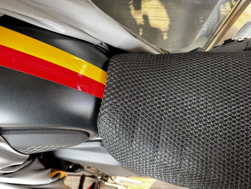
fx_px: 174
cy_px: 94
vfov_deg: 56.8
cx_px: 126
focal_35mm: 24
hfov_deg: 71.6
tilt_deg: -68.8
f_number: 1.78
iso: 160
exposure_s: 1/121
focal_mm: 6.76
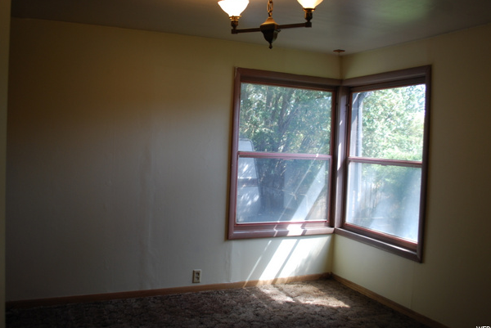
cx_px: 241
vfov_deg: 41.2
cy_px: 157
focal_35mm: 32
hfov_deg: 58.7
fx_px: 437
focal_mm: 20
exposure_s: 1/60
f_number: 3.8
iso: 200
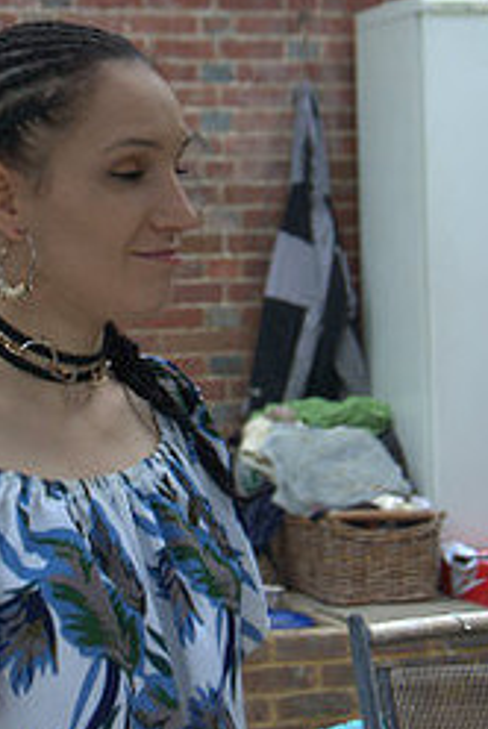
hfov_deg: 12.5
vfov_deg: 18.7
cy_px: 220
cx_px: 84
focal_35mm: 109
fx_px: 2210
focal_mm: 40
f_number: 5
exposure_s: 1/200
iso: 100
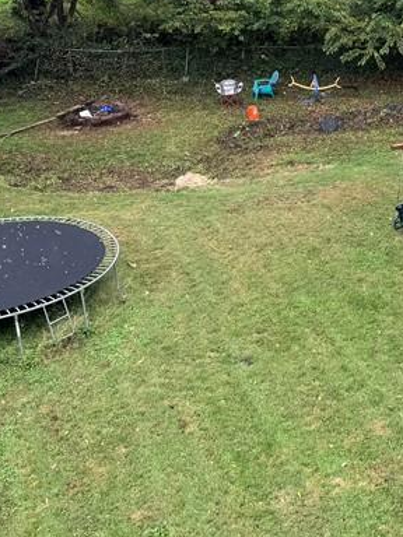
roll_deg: -1.3
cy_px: 115
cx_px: 431
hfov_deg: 21.8
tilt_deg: -17.8
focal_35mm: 64
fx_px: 993
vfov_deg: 29.6
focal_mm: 6.76
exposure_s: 1/451
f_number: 1.78
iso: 80
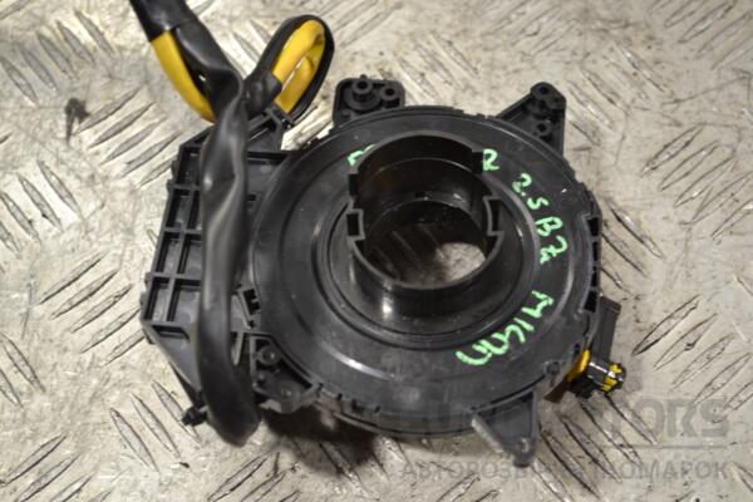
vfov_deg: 20.6
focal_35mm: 66
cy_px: 251
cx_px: 376
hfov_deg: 30.5
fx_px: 1380
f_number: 5.3
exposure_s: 1/30
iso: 250
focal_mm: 44
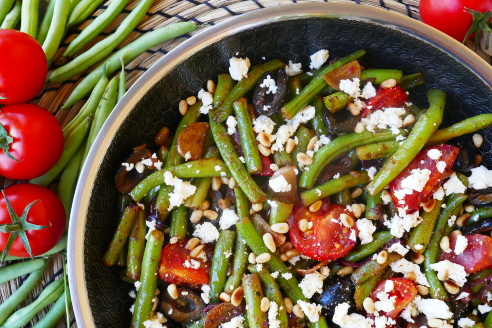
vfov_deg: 33.4
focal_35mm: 40
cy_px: 164
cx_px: 246
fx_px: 547
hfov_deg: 48.5
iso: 1600
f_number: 8
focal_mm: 14.6
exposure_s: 1/60
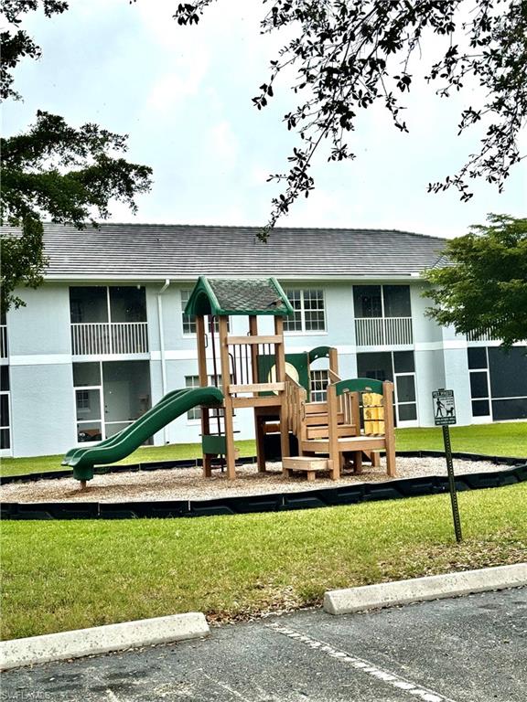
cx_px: 264
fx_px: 974
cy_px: 351
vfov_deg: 39.7
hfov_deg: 30.3
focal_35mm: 48
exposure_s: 1/1724
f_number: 1.78
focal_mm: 6.76
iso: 64
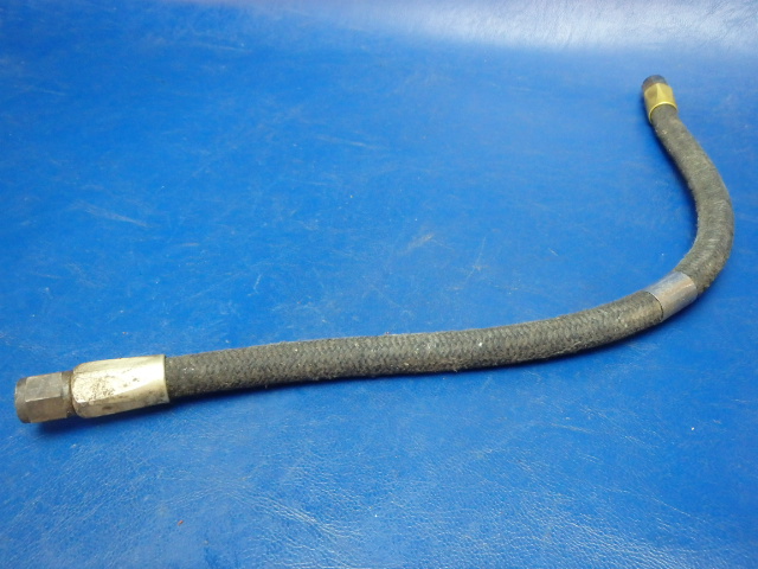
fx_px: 613
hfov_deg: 63.4
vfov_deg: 49.7
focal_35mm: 28
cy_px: 284
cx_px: 379
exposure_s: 1/30
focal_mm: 5
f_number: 3.9
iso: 800
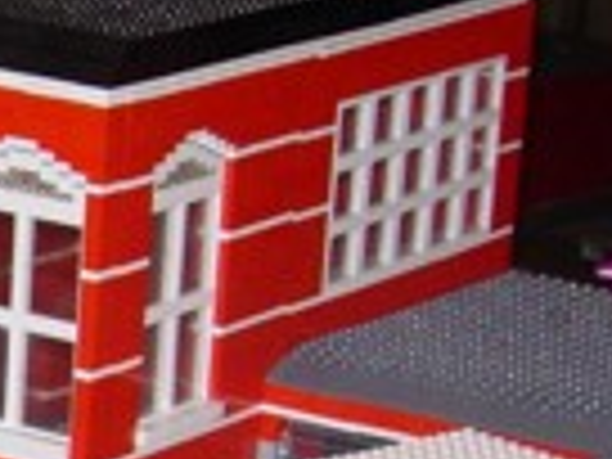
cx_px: -526
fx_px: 3960
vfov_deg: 6.6
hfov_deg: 8.5
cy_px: 612
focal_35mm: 224
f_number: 2.8
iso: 79
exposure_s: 1/64
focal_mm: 7.8
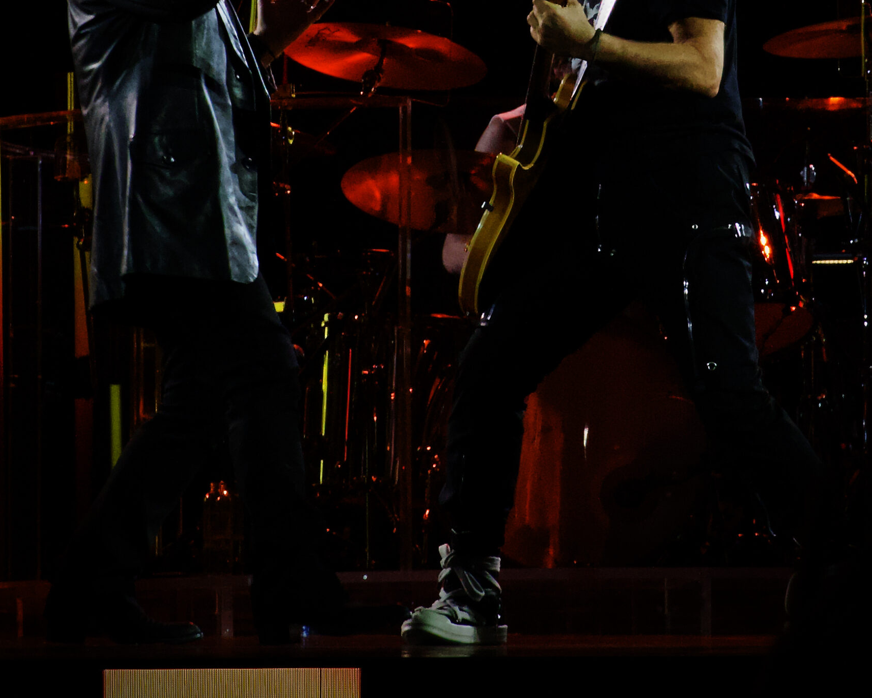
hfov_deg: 9.4
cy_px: 62
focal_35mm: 205
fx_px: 5292
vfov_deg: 7.5
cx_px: 435
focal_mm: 52.59
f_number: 4.5
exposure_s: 1/160
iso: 3200
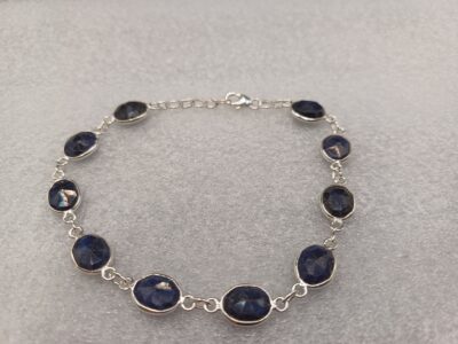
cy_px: 172
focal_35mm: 25
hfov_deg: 69.4
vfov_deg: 54.9
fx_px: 331
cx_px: 229
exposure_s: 1/50
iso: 100
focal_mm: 4.65
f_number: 1.8
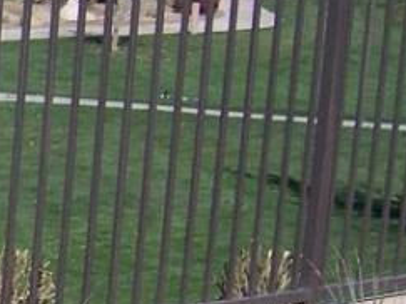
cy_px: 232
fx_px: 1782
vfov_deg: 9.7
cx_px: -364
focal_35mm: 152
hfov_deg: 11.8
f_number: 4.5
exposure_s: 1/640
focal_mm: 6.2
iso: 80
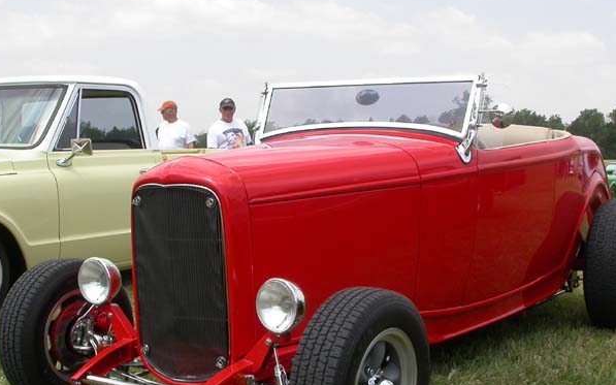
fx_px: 906
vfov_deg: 23.9
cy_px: 245
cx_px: 304
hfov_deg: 37.5
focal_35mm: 54
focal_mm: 7.85
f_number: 6.7
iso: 100
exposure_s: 1/266
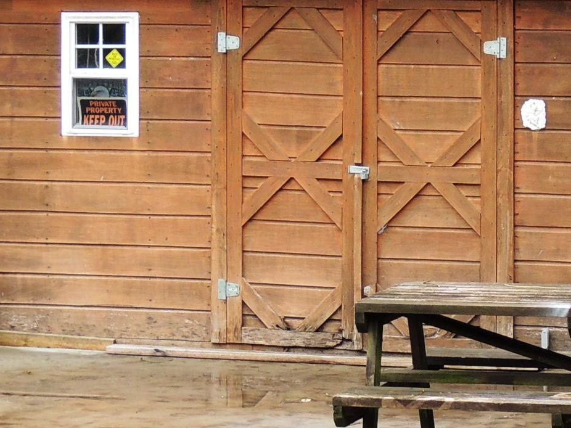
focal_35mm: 162
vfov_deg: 9.1
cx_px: 411
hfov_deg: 12.2
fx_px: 2672
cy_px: 131
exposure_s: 1/50
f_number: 3.6
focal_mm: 8.9
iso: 125
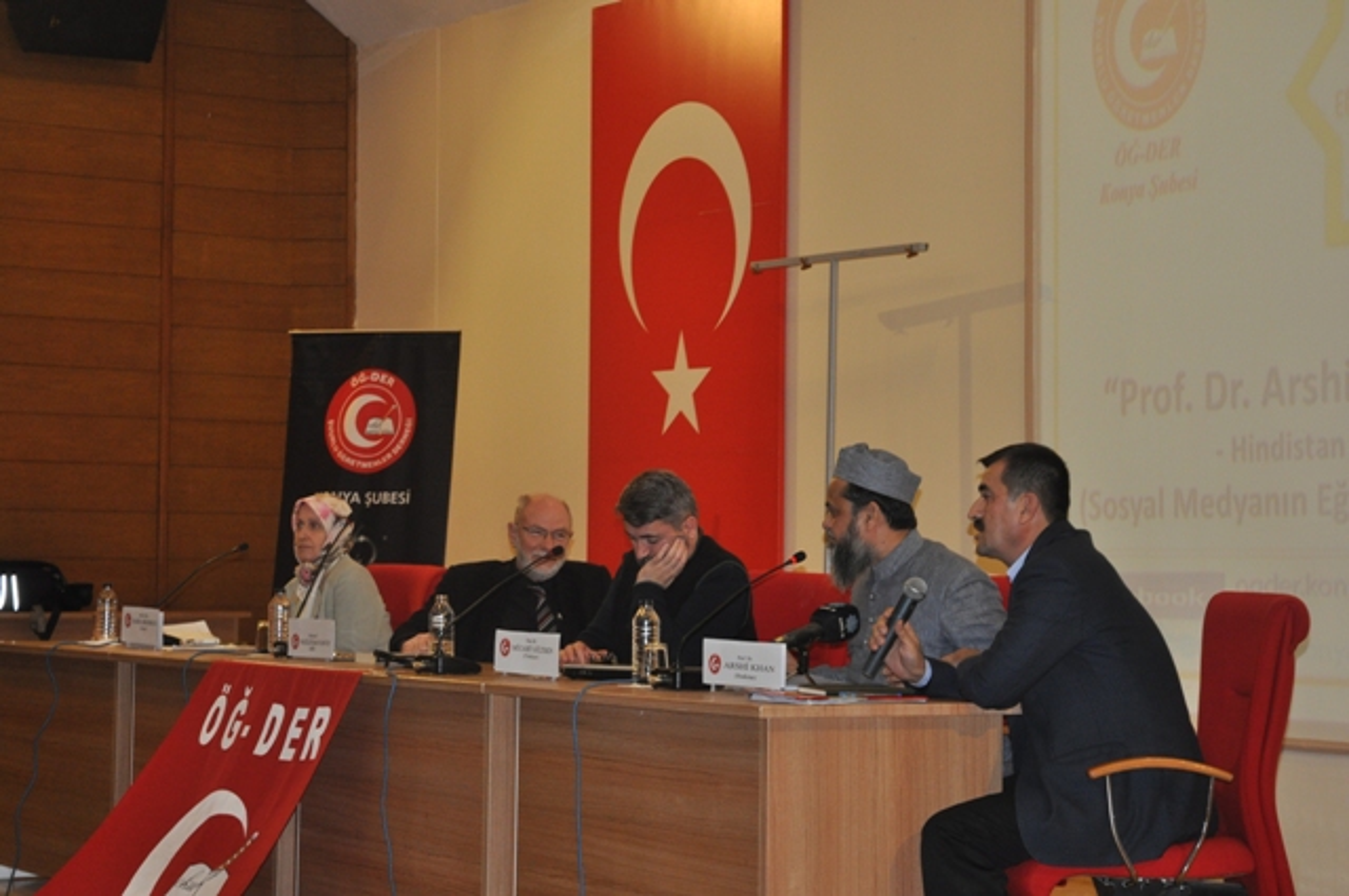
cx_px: 674
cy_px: 448
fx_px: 3088
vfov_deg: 16.5
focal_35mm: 82
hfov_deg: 24.6
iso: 800
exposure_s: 1/60
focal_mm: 55
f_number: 4.5
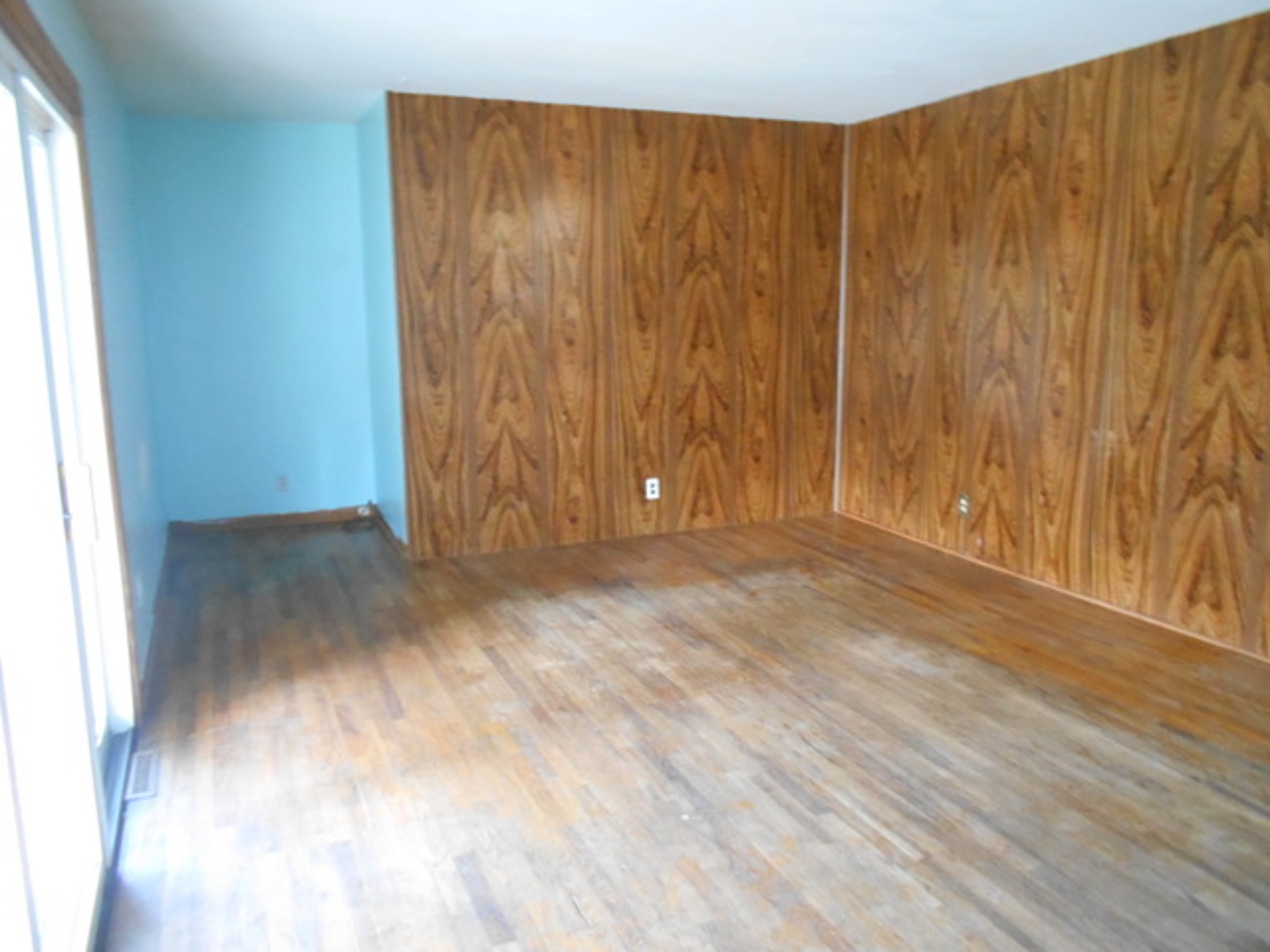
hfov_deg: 67.3
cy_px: 476
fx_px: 954
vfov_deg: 53.1
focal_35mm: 26
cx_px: 635
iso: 800
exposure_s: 1/3
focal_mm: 4.6
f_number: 3.2
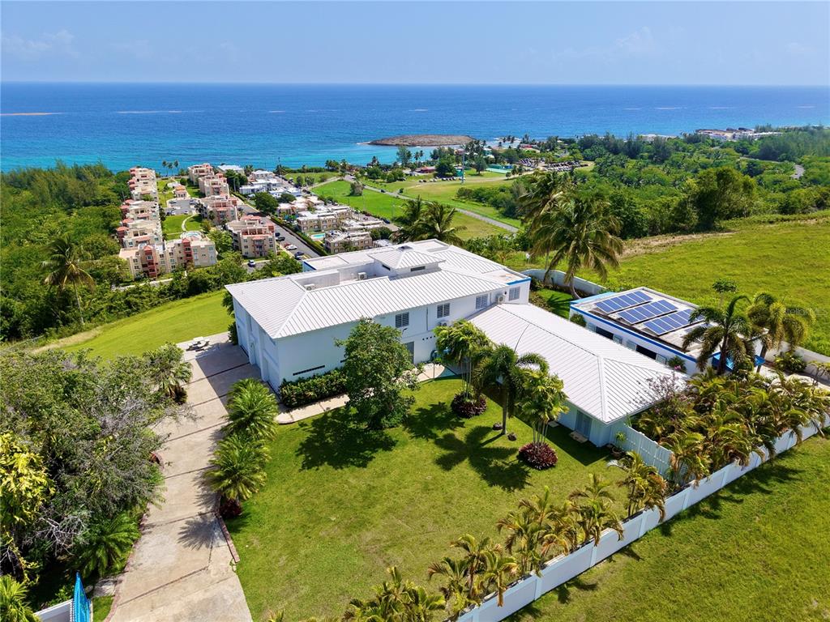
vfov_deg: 56.8
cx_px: 415
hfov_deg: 71.6
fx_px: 575
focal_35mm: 24
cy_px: 311
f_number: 1.8
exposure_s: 1/5000
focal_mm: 8.67
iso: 210
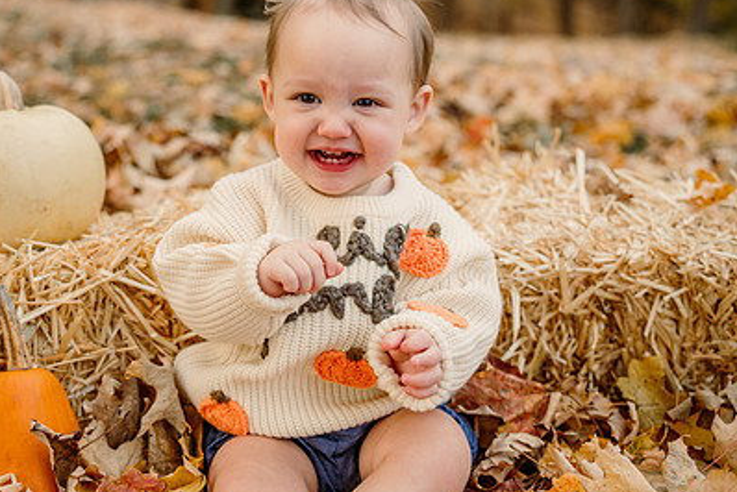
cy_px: 212
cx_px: 296
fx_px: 1045
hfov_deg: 38.7
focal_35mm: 51
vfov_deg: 26.5
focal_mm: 35
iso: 250
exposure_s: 1/400
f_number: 2.2
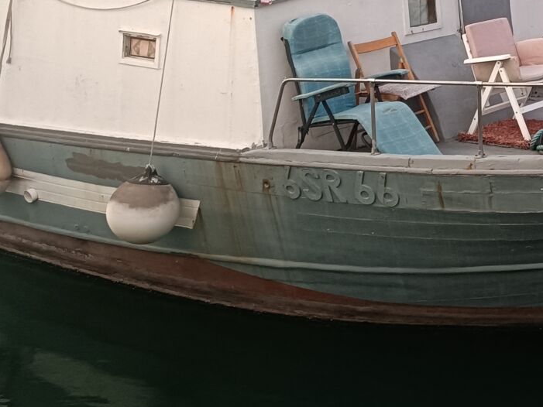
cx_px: 718
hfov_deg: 23.4
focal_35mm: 73
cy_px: -56
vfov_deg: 19.2
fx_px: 1145
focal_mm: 4.7
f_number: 1.7
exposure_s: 1/50
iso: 640
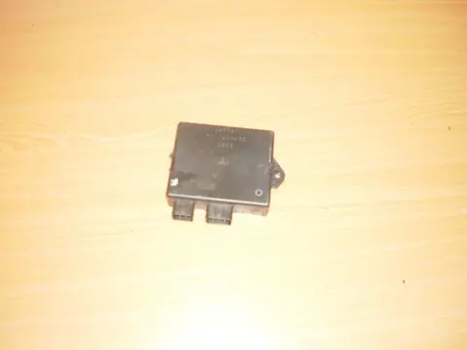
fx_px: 486
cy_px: 175
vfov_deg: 39.7
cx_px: 234
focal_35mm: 36
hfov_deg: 51.4
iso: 64
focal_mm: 6.3
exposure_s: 1/60
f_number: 3.1
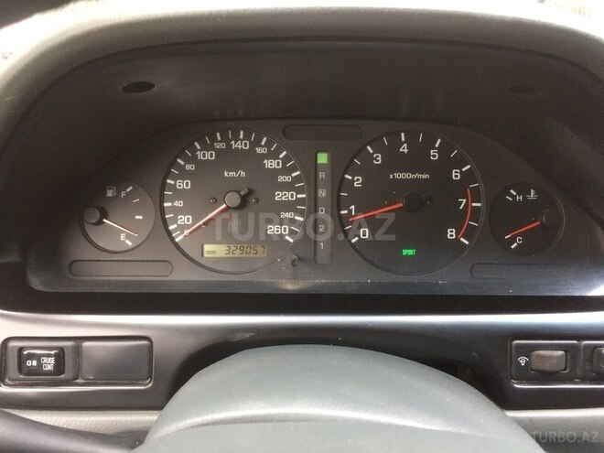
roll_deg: -0.9
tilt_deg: -20.7
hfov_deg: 61.7
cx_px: 302
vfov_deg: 48.2
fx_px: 506
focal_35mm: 29
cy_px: 226
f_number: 2.2
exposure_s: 1/33
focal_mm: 4.15
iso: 80
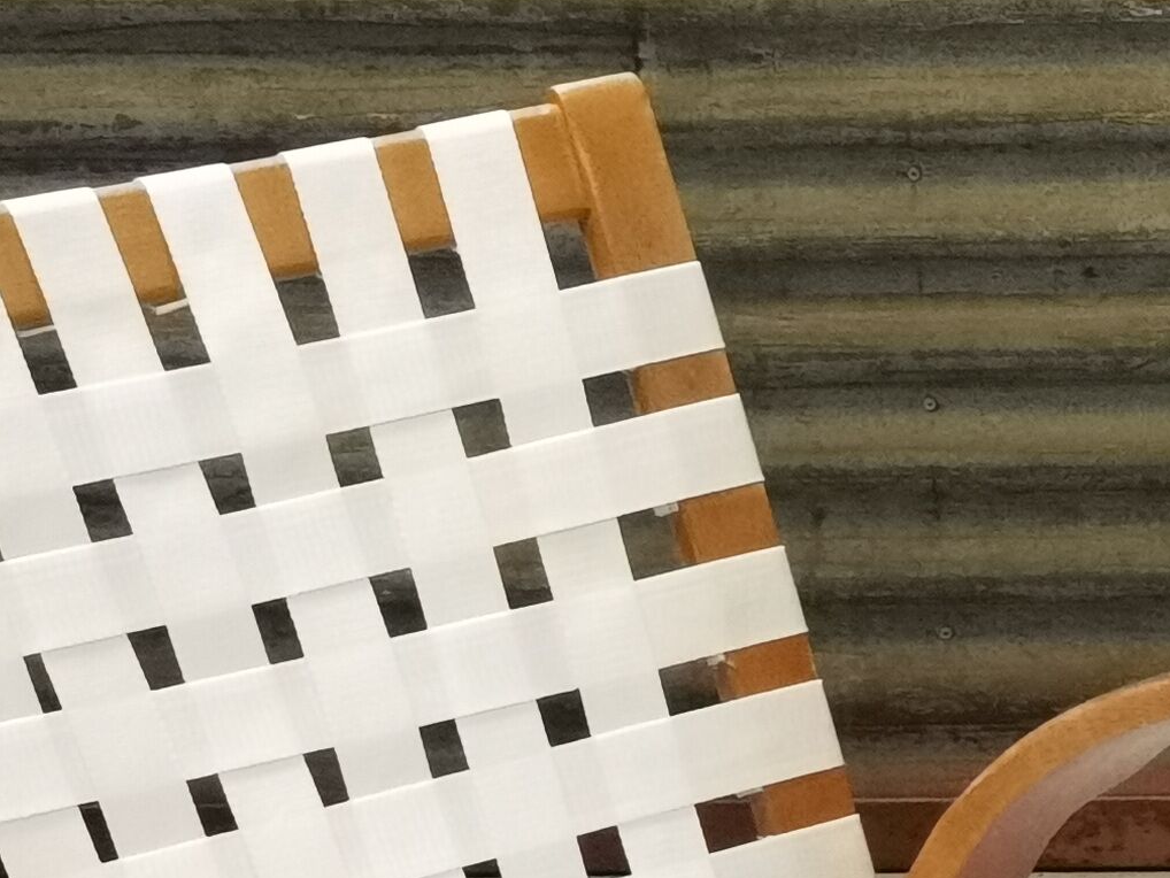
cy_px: 1363
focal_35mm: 173
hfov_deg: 10.9
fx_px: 5849
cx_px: 1893
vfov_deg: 8.4
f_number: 1.9
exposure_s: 1/33.3
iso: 320
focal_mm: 6.71
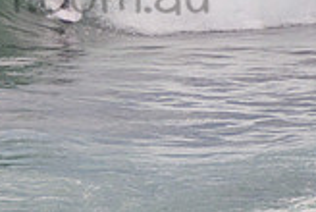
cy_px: -32
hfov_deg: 1.0
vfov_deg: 0.7
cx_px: 6
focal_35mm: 2119
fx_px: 18634
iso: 560
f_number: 5.6
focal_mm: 400
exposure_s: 1/800
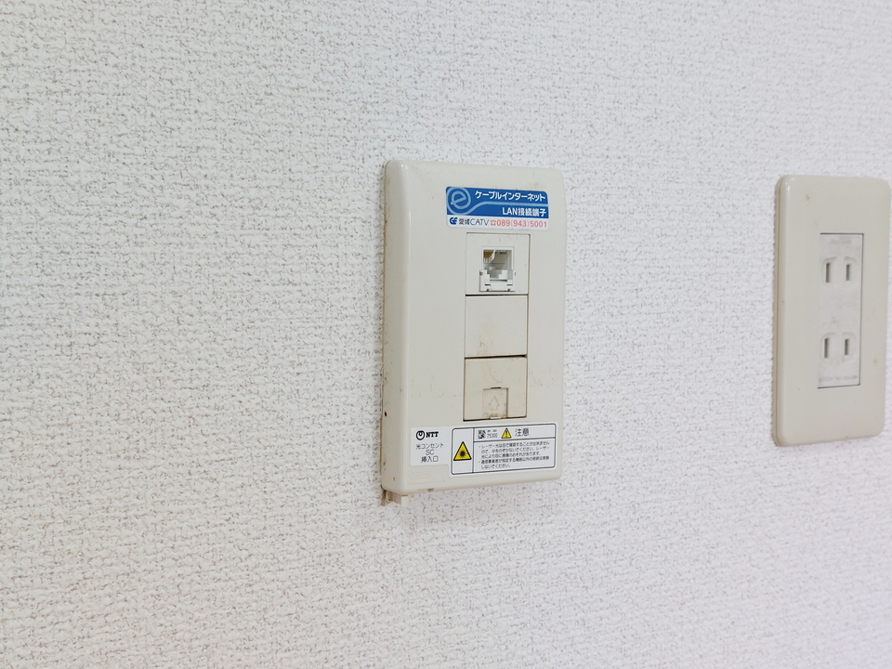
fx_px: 618
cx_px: 446
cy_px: 334
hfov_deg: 71.6
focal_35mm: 24
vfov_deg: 56.8
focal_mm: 5.23
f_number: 1.8
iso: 64
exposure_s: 1/60
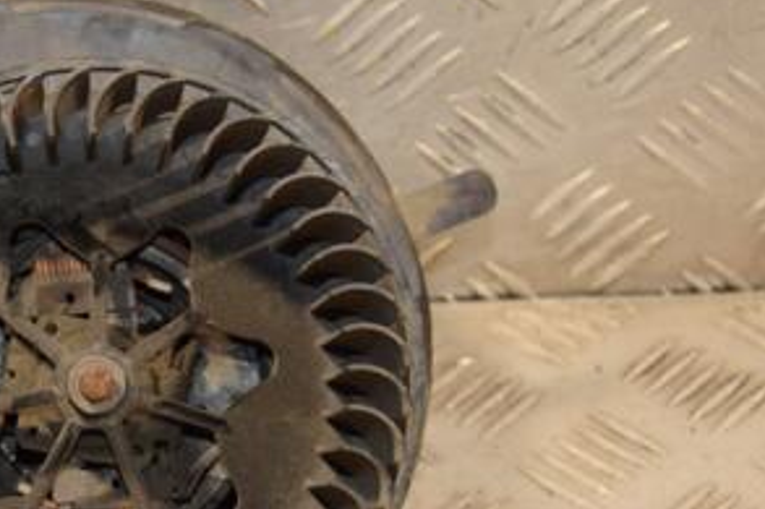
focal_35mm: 160
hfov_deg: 12.8
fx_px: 3398
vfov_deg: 8.6
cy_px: 324
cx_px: 91
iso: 800
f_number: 5
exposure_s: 1/125
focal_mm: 52
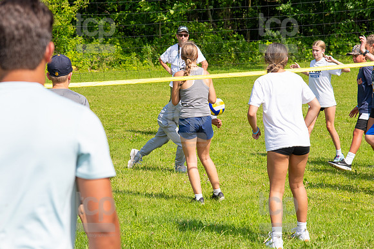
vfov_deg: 10.6
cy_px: 124
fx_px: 1339
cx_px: 187
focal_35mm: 129
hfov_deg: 15.9
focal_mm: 86
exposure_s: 1/800
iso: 200
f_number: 5.6
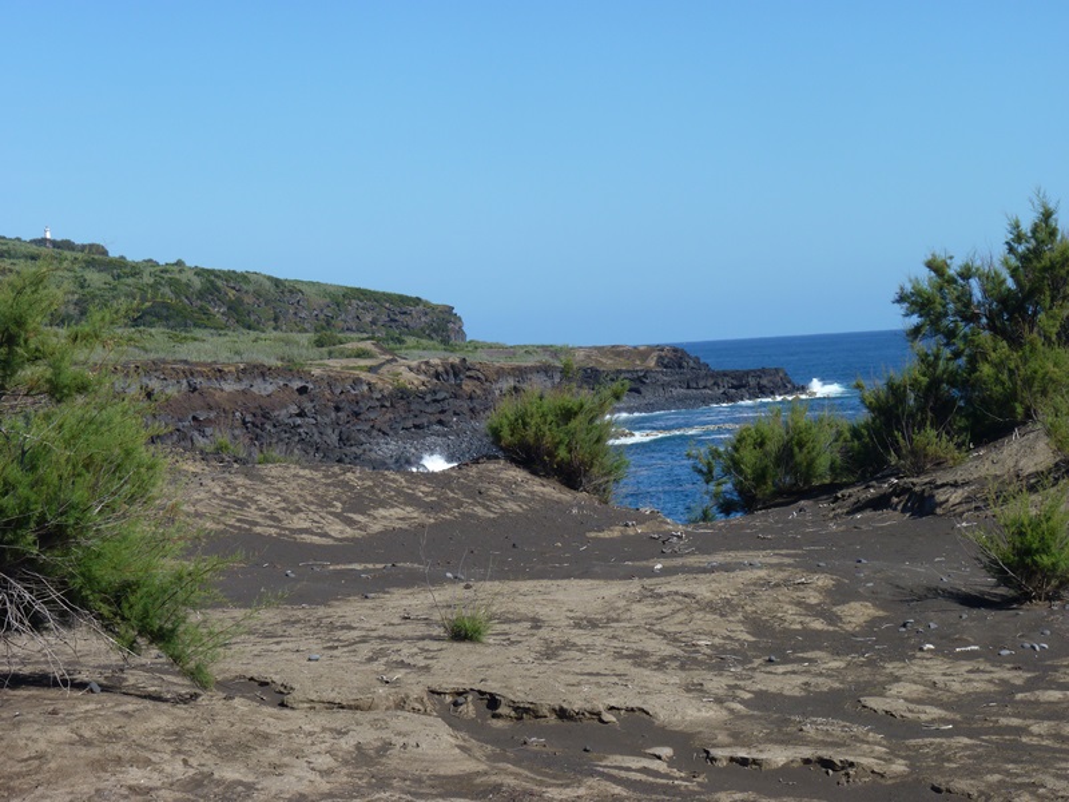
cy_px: 401
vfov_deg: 15.7
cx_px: 534
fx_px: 2903
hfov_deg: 20.9
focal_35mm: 94
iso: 80
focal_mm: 16.7
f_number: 5.6
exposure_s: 1/250
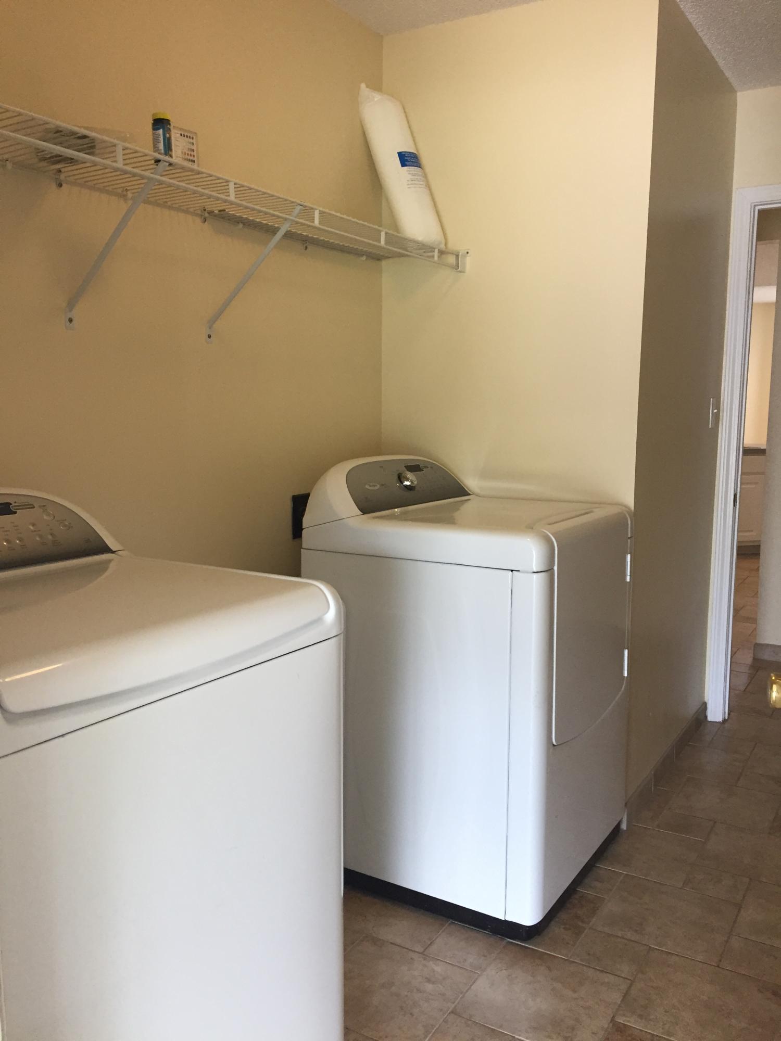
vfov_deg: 61.7
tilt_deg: -6.4
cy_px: 520
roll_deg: -0.2
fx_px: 872
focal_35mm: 29
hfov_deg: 48.2
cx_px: 390
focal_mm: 4.15
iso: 50
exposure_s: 1/30
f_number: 2.2
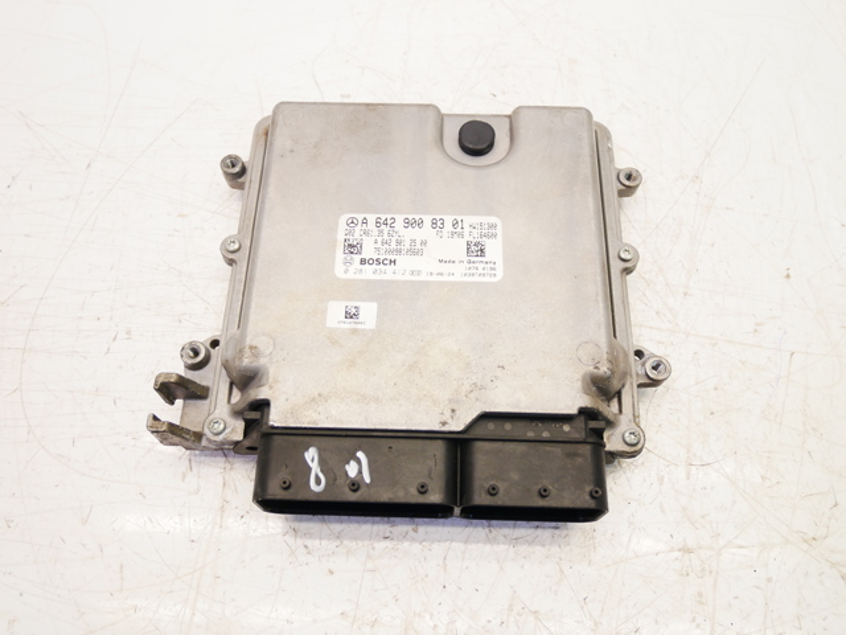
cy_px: 318
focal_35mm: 30
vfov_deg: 46.8
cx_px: 423
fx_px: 733
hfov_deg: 60.0
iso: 400
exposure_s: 1/60
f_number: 3.8
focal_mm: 15
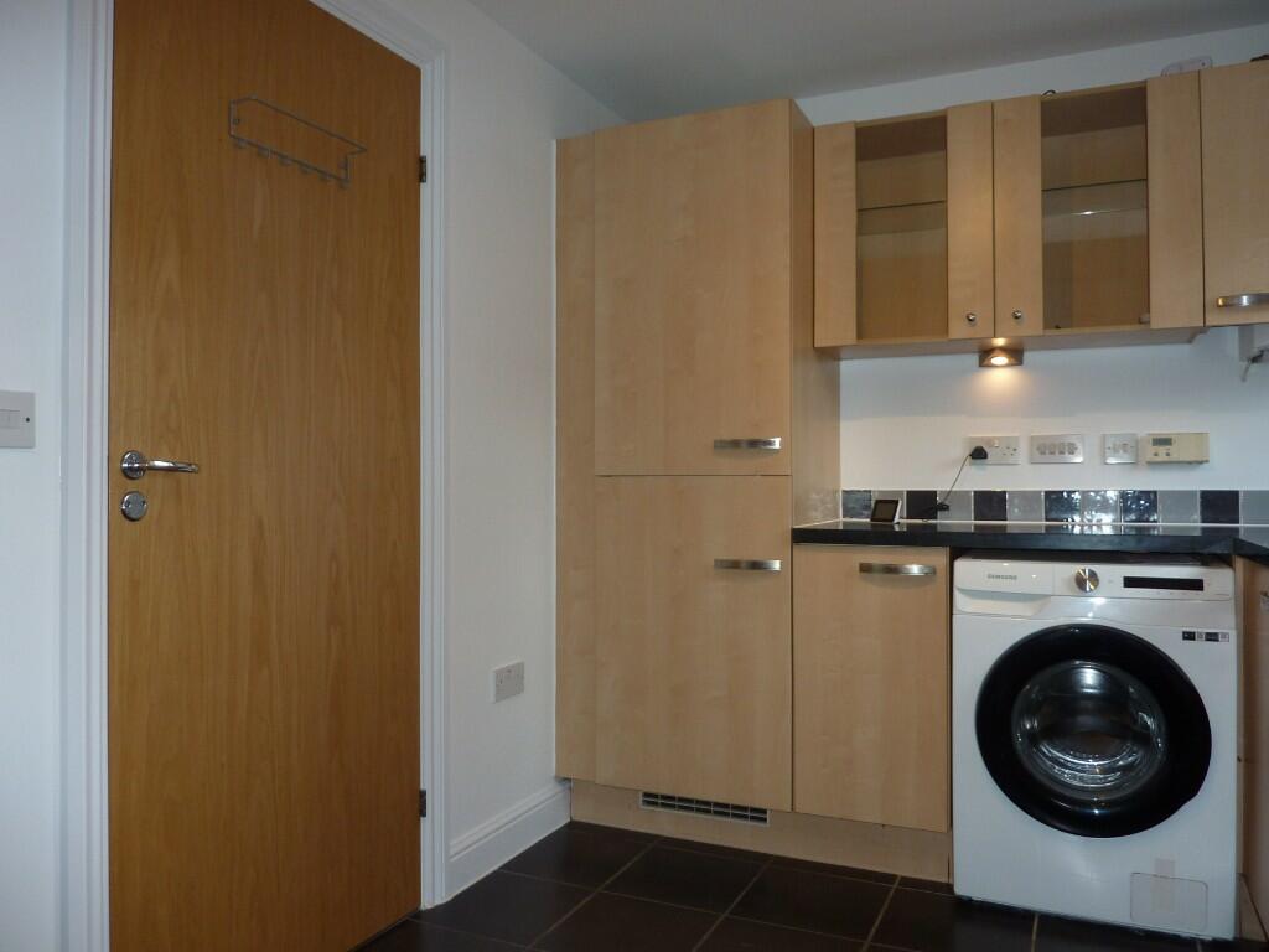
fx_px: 916
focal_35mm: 25
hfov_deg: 69.4
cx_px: 634
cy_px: 476
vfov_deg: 54.9
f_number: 3.3
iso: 100
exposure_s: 1/30
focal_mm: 4.1
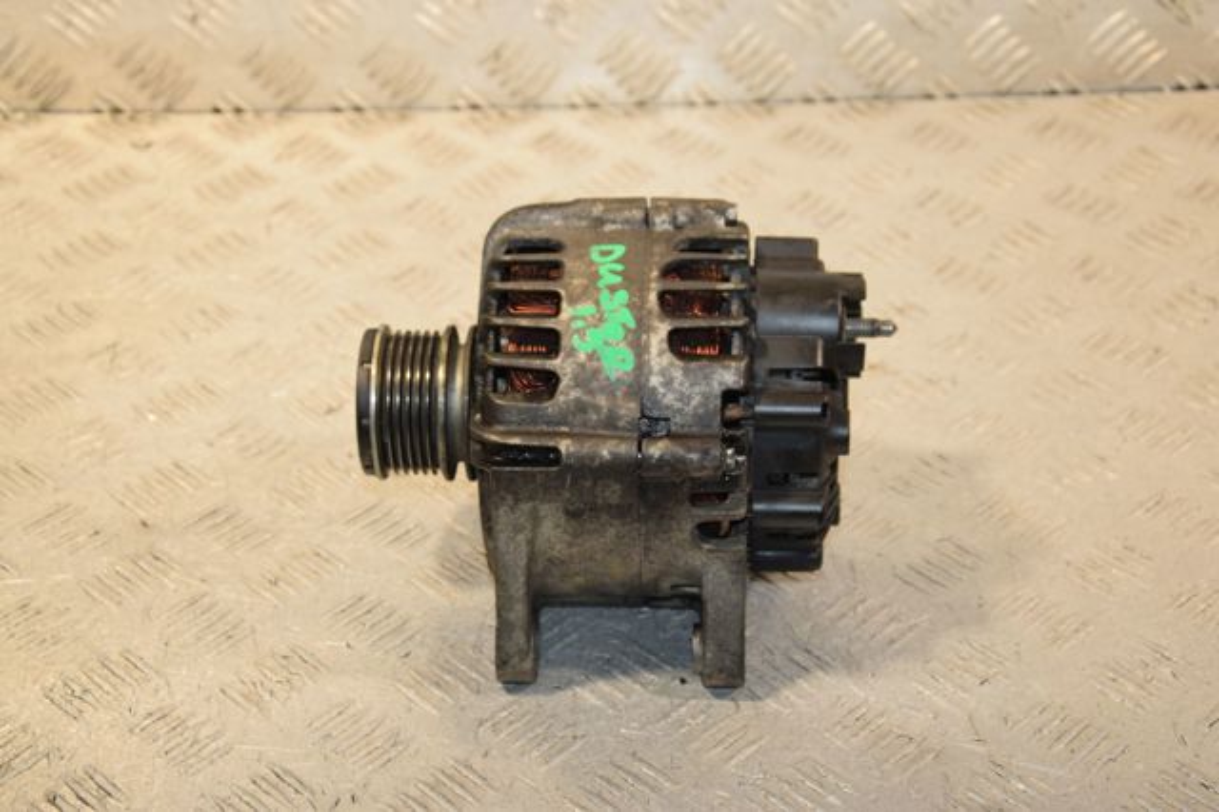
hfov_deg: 28.1
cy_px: 406
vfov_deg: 18.9
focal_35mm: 72
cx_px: 610
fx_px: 2437
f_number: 6.3
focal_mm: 48
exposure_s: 1/200
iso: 800
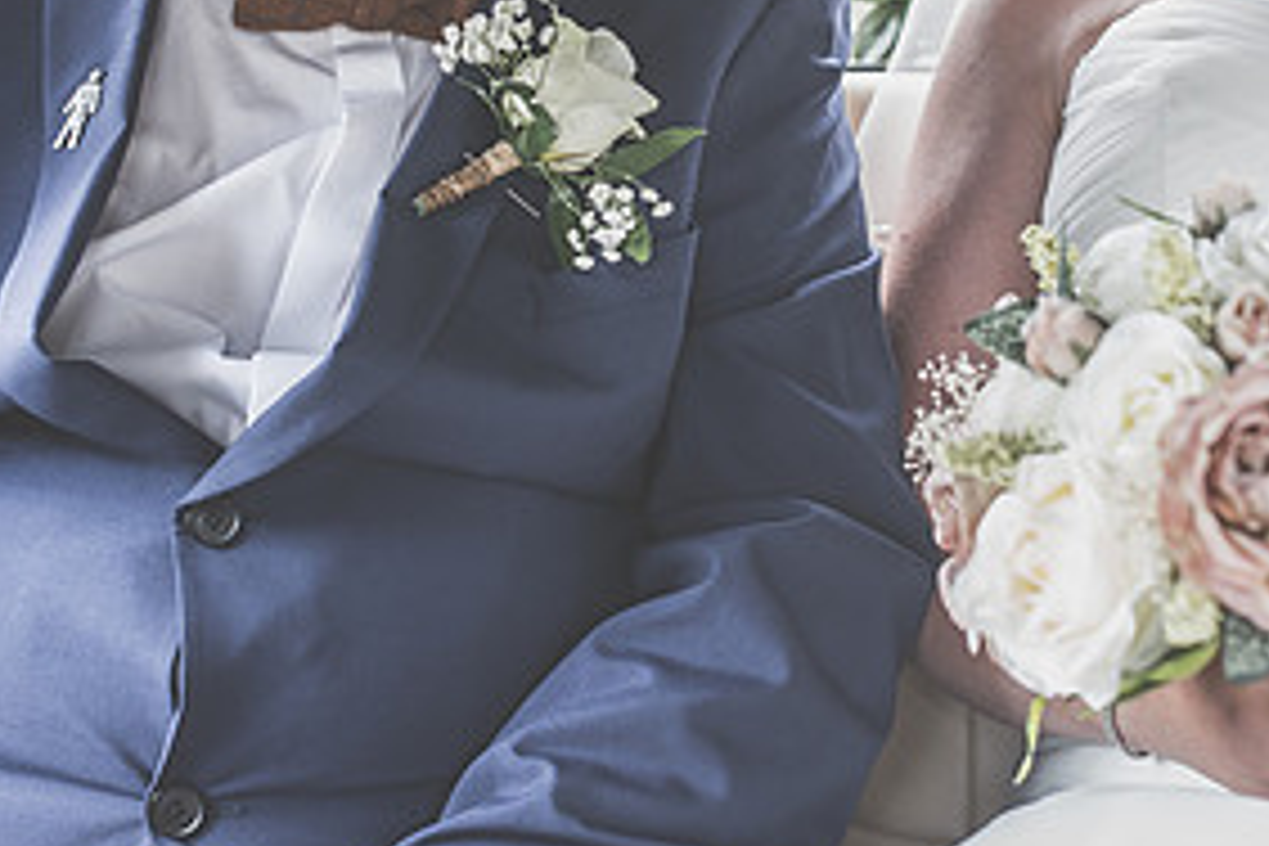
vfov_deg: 18.5
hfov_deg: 28.1
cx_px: 711
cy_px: 50
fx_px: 2538
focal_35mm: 72
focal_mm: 35
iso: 200
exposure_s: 1/100
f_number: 2.8
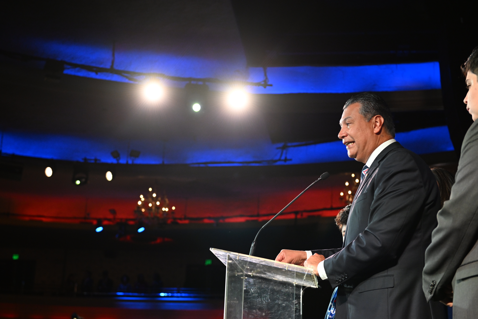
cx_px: 239
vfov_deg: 24.2
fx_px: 743
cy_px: 160
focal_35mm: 56
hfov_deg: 35.6
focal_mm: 56
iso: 2500
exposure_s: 1/500
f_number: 3.5
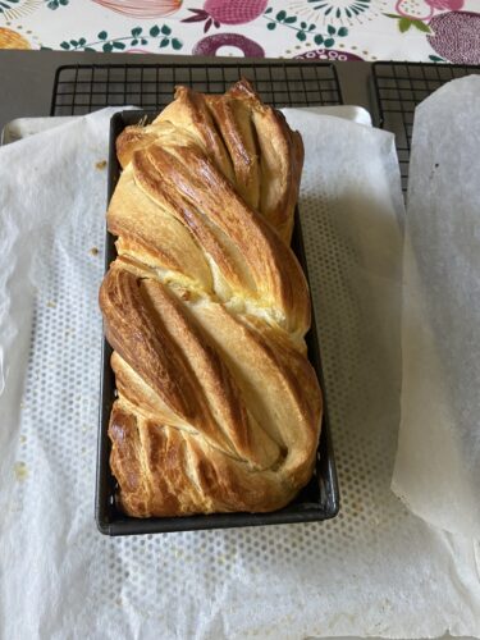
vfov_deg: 67.3
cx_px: 240
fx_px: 481
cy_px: 320
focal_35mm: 26
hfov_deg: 53.1
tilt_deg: -65.8
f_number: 1.8
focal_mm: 4.25
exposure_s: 1/60
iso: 320
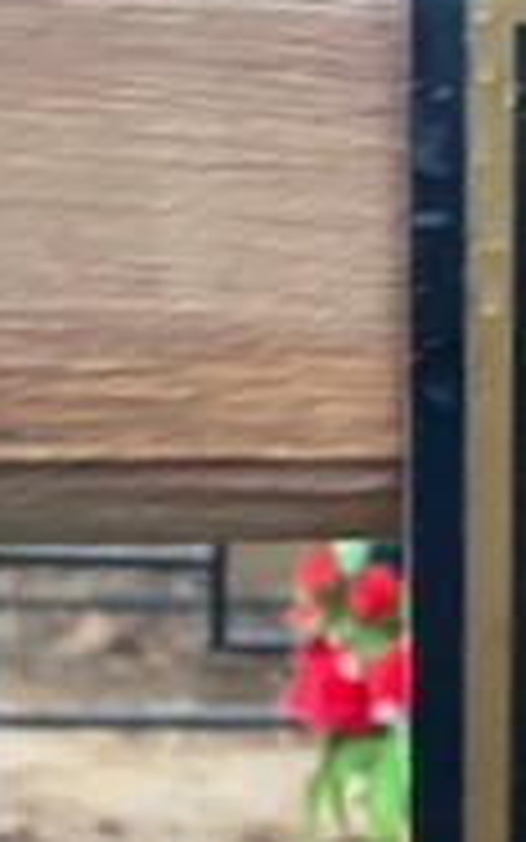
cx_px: 1106
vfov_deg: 17.3
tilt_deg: -17.7
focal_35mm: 118
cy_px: 815
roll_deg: -1.1
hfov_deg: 10.1
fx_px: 2704
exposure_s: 1/46
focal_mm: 4.25
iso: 500
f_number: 1.8
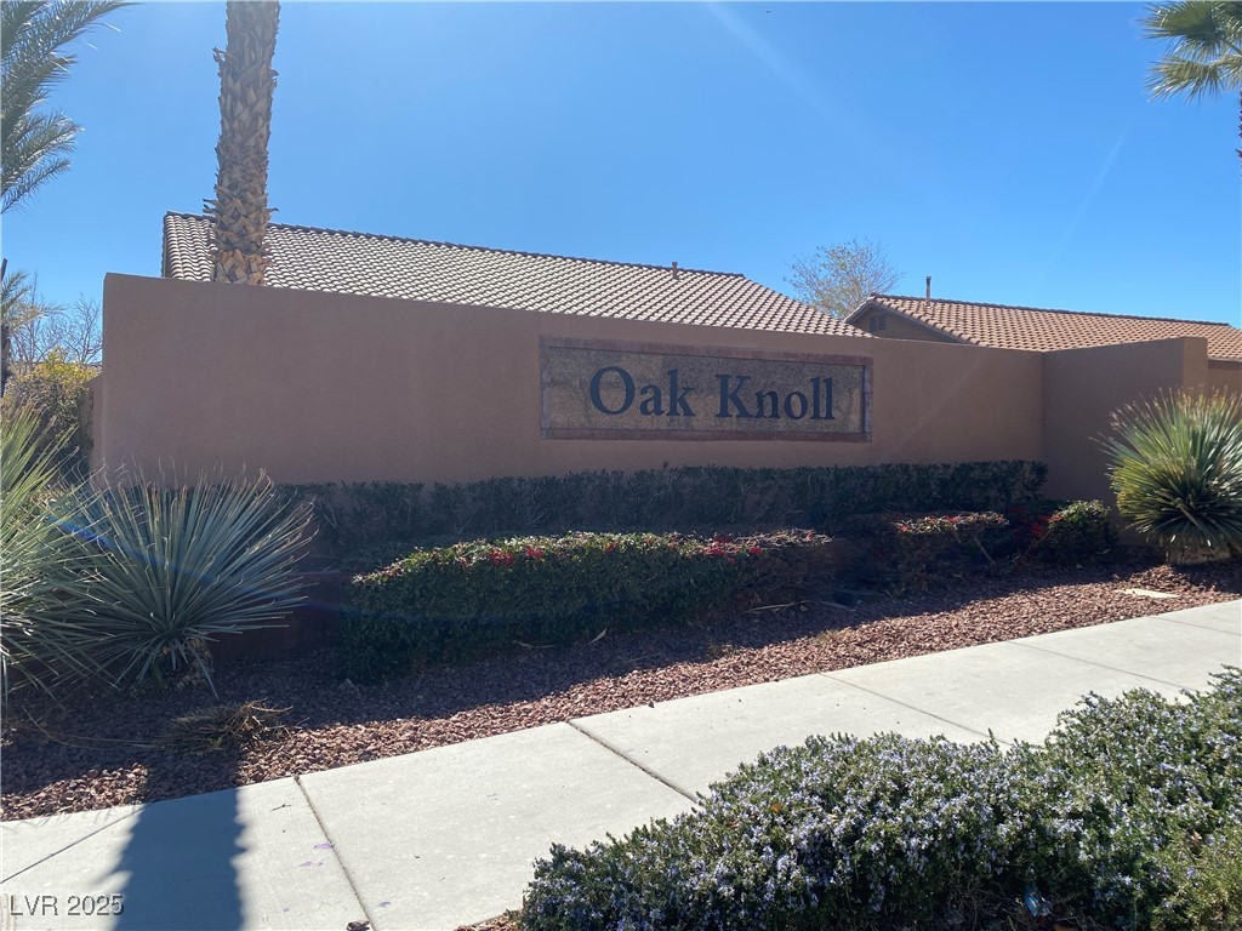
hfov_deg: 67.3
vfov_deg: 53.1
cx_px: 621
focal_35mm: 26
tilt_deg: -1.8
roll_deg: +0.2
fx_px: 933
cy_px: 466
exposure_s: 1/2967
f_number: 1.8
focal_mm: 4.25
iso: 32
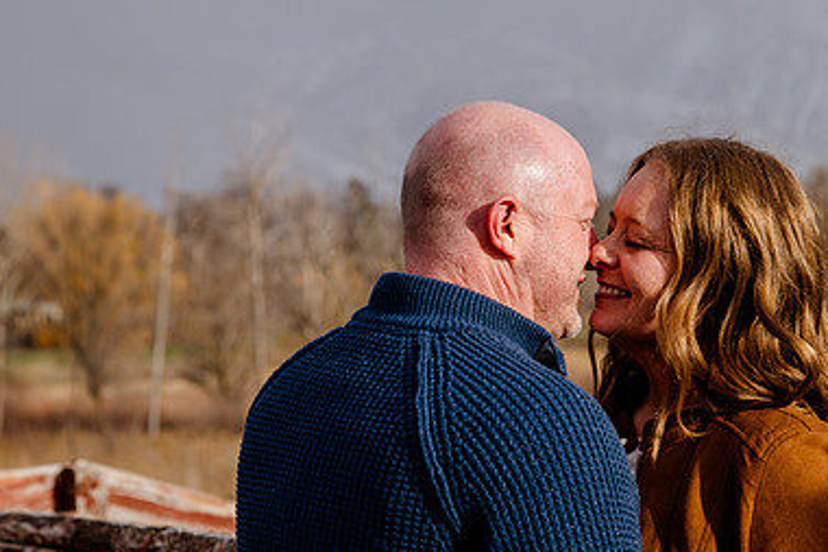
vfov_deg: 11.0
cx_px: 477
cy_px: 299
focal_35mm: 125
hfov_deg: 16.4
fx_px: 2874
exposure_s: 1/500
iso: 250
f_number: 5.6
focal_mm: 82
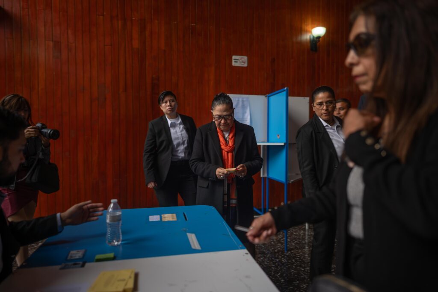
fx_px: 292
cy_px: 146
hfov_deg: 73.7
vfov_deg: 53.1
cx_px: 219
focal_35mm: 24
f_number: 1.4
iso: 100
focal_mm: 24
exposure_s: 1/100
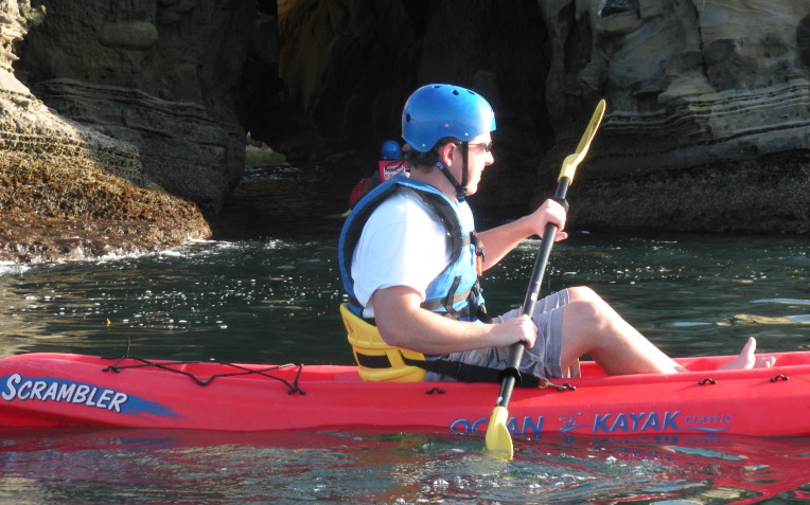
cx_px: 416
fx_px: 2450
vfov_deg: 11.8
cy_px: 236
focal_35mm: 111
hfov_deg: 18.8
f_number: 5
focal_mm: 17.4
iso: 95
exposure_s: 1/107
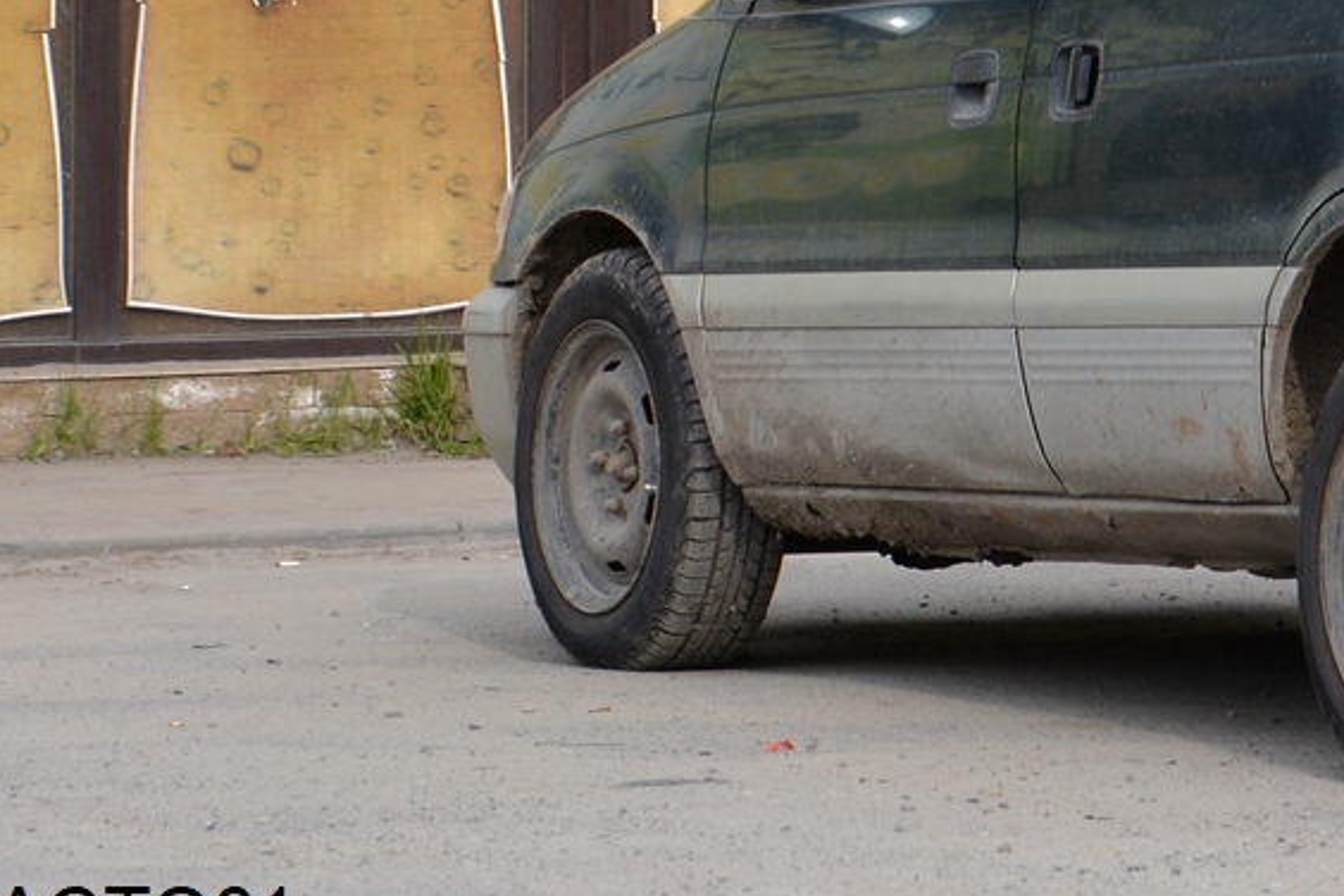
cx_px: 1651
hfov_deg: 6.8
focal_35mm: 299
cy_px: -229
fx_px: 11174
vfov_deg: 4.6
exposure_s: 1/250
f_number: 8
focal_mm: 75
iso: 200
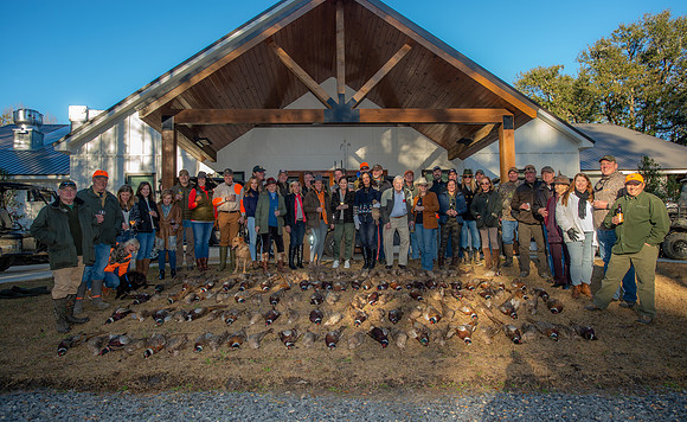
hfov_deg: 72.6
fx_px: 468
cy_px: 220
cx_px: 344
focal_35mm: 25
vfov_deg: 48.5
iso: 160
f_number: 4.5
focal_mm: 24
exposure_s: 1/160
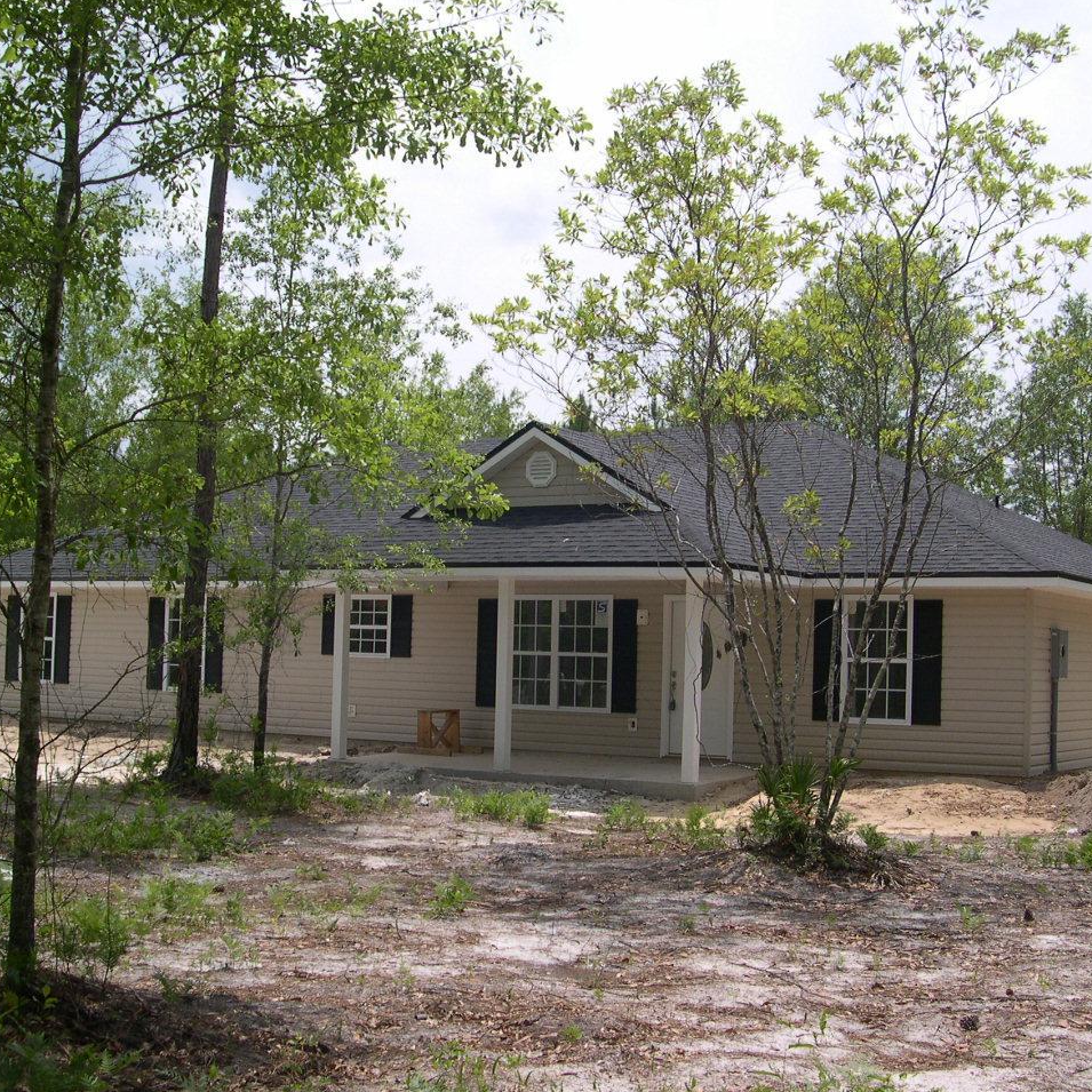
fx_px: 1606
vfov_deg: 37.6
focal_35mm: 45
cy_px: 544
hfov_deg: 37.5
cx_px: 502
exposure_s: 1/204
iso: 100
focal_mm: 8
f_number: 7.6
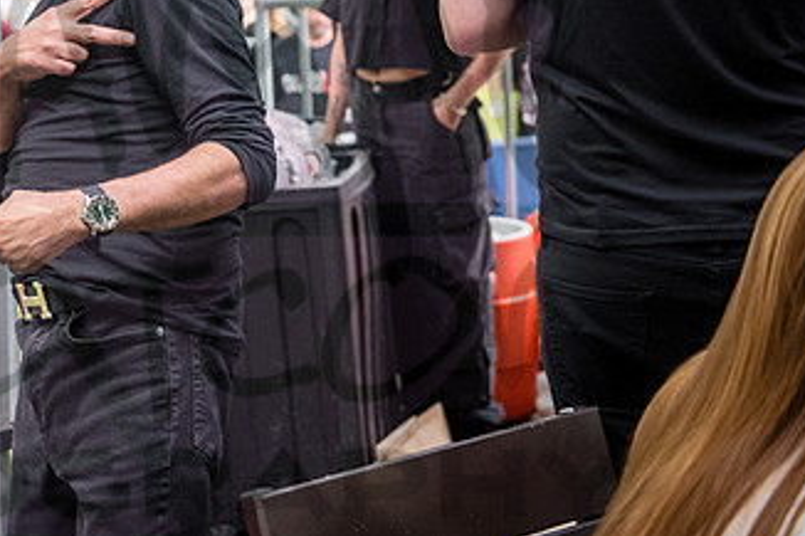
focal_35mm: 89
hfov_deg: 22.4
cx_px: 96
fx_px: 1989
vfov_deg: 15.2
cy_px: 63
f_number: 3.2
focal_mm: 50
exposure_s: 1/250
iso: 2000
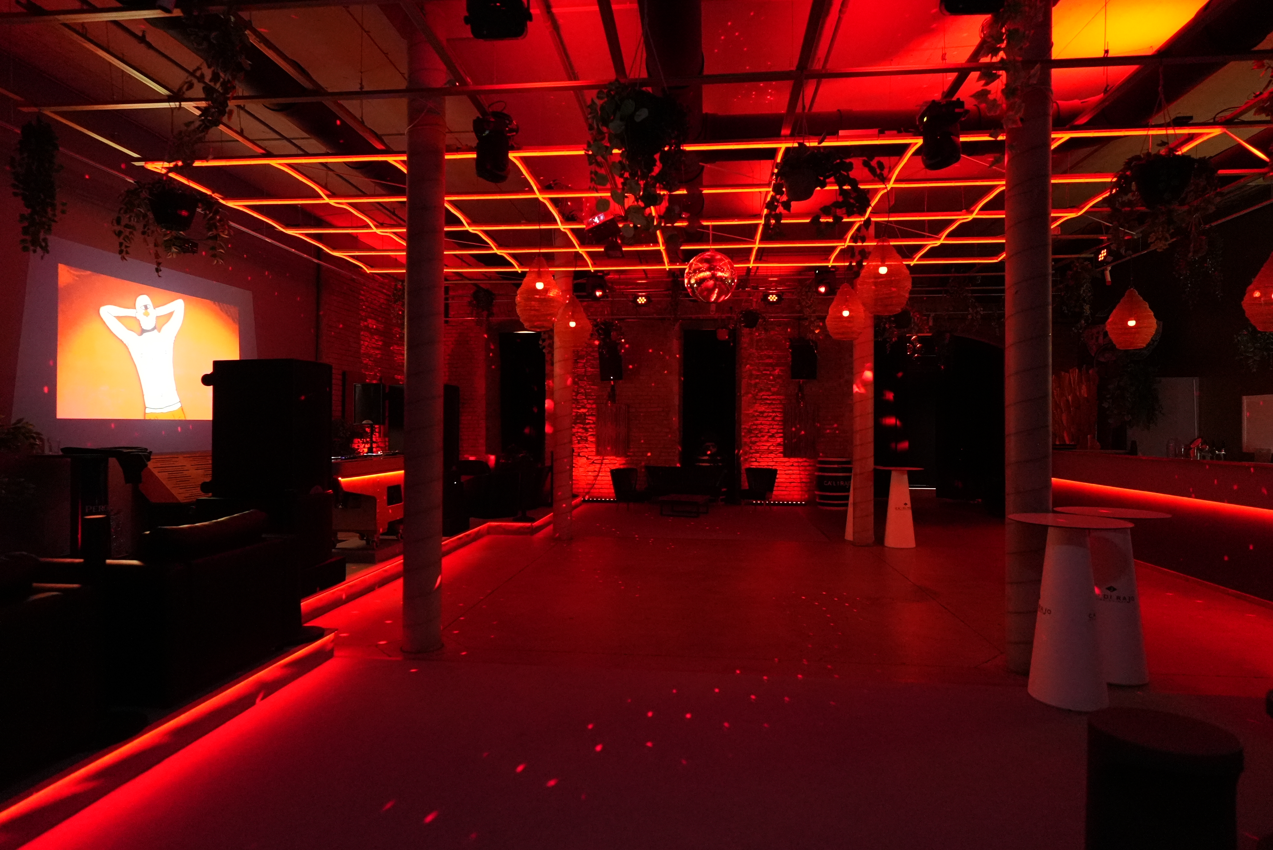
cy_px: 425
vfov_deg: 62.0
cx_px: 636
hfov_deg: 83.9
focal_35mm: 20
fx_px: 708
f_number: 2.8
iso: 12800
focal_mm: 20
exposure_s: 1/60
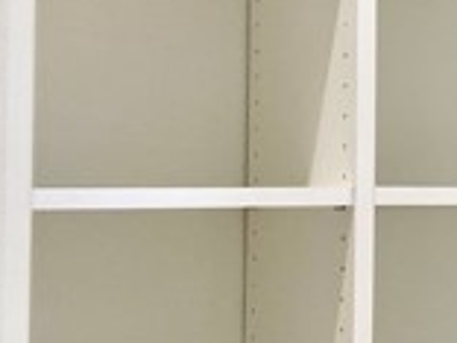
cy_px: 120
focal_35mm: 107
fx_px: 1413
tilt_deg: +2.1
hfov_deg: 15.7
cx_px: 826
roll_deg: +0.5
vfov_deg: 13.8
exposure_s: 1/120
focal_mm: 4.25
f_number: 1.8
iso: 125
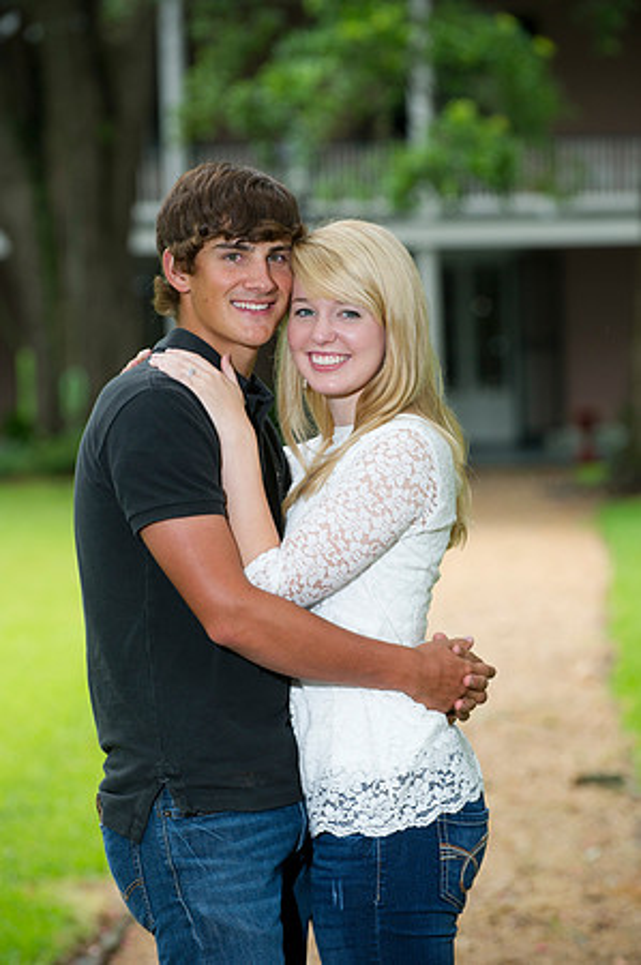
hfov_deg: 8.8
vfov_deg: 13.3
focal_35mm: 155
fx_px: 4149
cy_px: 482
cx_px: 320
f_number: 4
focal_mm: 155
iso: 320
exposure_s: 1/320
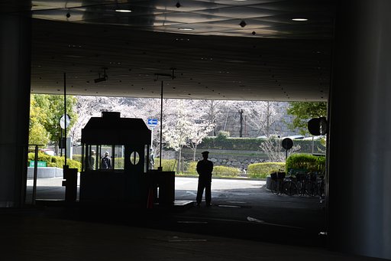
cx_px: 196
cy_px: 130
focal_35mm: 120
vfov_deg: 11.4
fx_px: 1303
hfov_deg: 17.1
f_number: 10
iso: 640
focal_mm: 120
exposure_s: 1/125
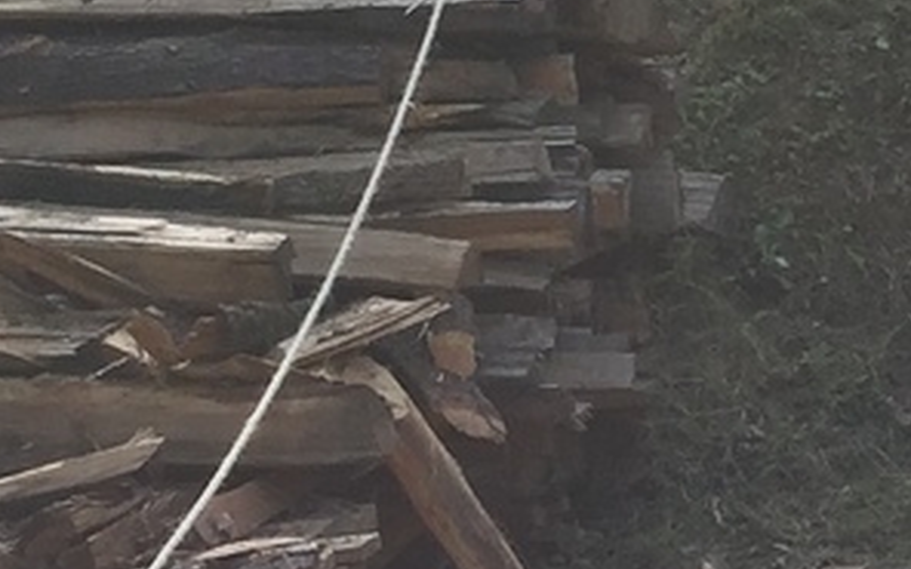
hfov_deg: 11.2
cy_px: 258
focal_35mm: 166
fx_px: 4121
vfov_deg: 7.9
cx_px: 1908
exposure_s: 1/648
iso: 32
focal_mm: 4.15
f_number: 2.2
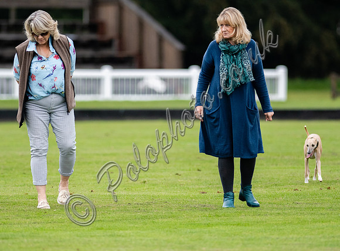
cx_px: 142
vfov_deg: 2.8
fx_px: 5142
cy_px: 137
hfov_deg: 3.8
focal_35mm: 526
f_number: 2.8
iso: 640
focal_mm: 300
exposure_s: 1/3200
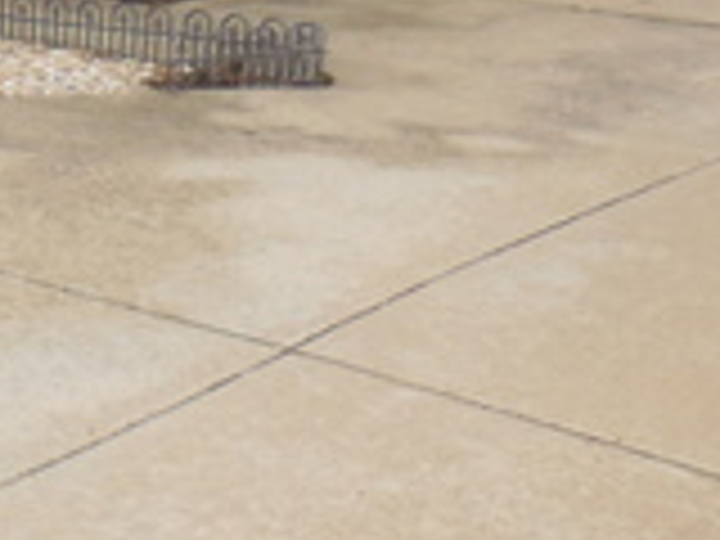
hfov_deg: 16.9
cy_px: -338
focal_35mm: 100
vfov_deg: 13.7
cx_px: -490
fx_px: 2080
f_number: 3.1
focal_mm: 4.5
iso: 125
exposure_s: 1/200
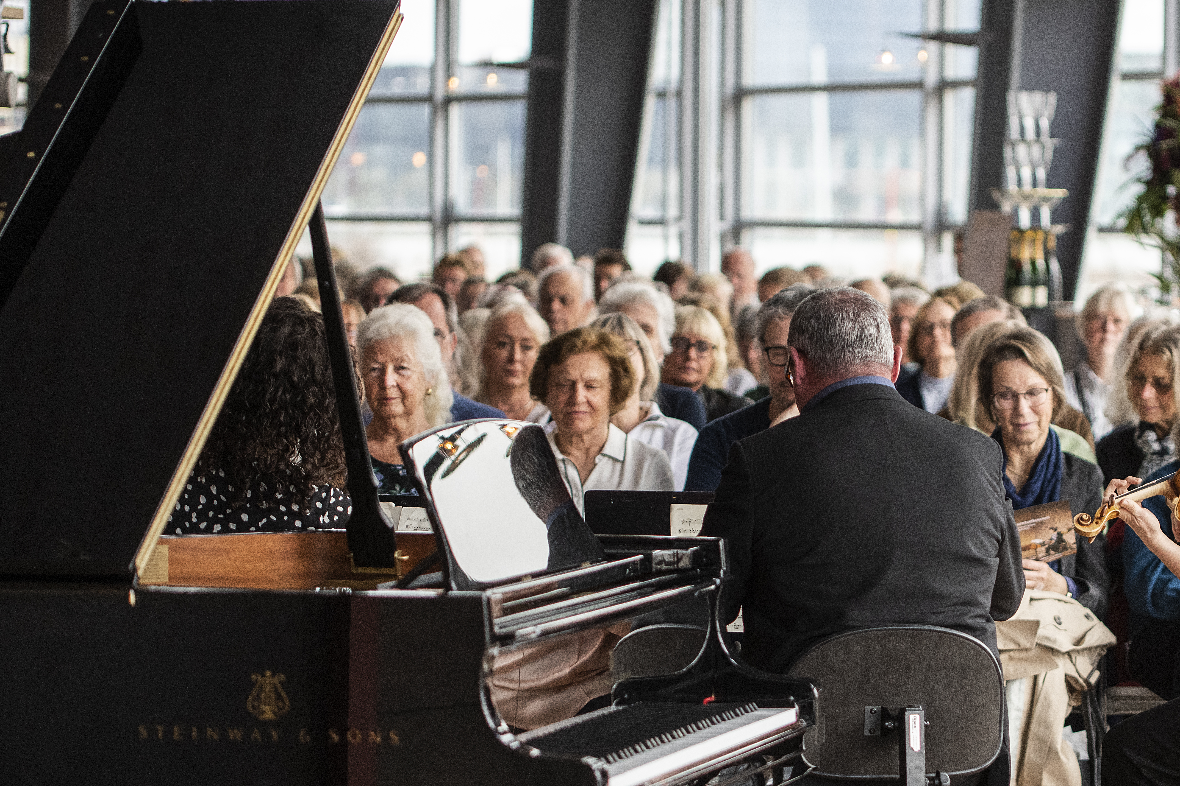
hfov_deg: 11.8
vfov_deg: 7.9
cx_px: 983
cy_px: 401
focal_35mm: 173
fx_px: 5670
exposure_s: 1/1250
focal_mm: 90
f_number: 2.8
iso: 1000
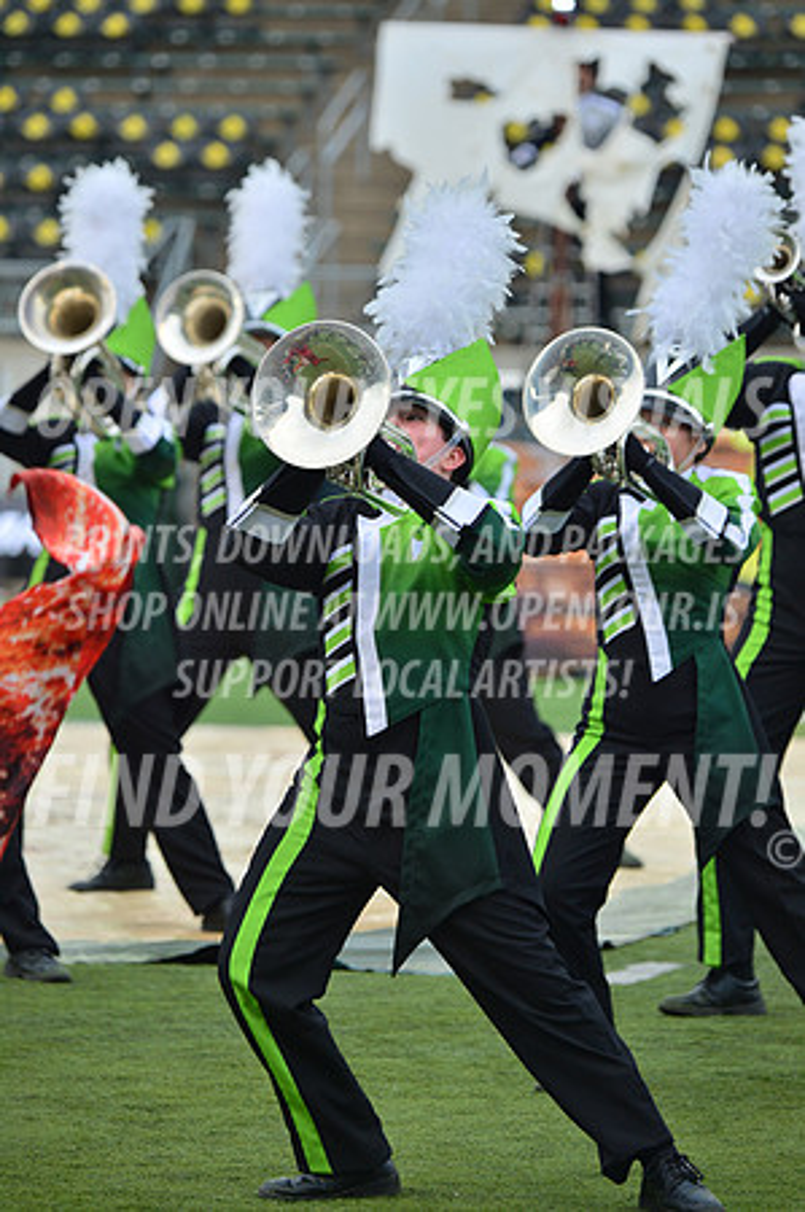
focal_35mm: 240
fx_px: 8068
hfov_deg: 5.7
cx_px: 402
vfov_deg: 8.6
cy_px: 606
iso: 200
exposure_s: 1/800
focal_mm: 240
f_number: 5.6
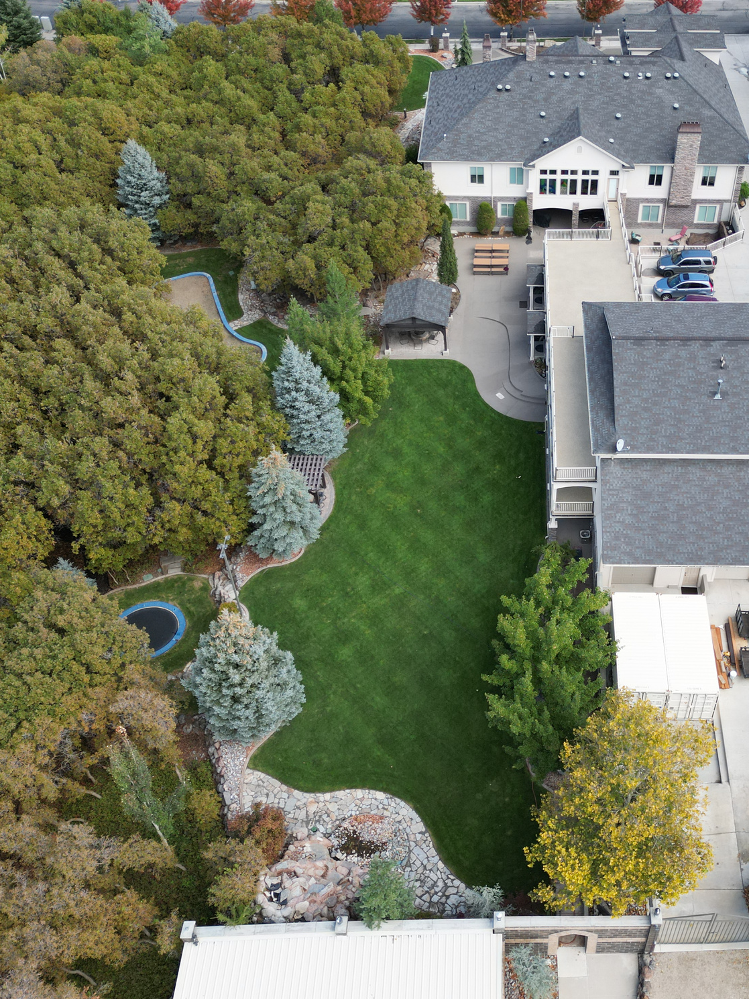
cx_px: 523
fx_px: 952
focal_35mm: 33
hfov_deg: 42.1
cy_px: 512
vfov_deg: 55.3
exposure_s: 1/800
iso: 200
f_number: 1.7
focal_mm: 6.72
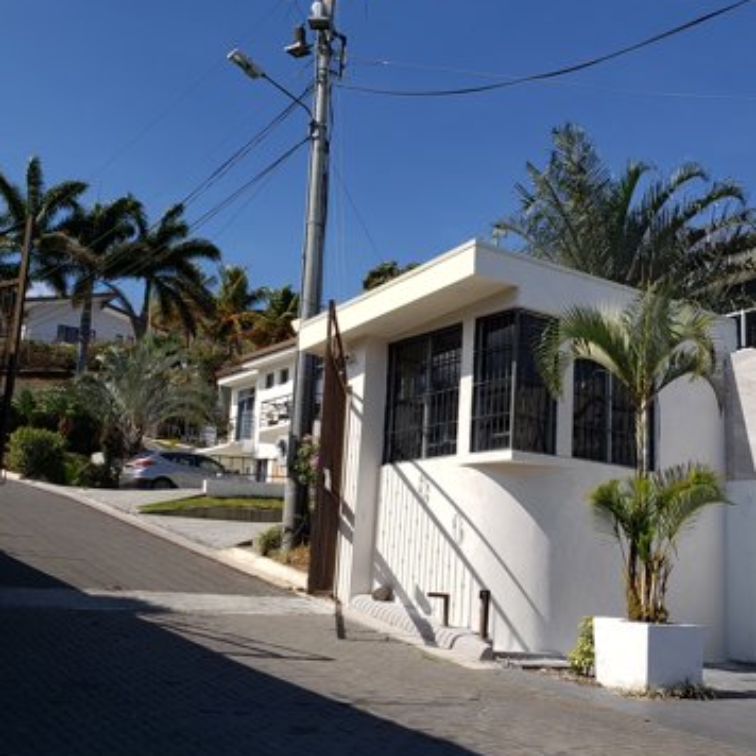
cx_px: 487
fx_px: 1013
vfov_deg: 40.9
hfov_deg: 40.5
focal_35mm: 41
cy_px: 408
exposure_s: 1/2289
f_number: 2.4
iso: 50
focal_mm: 4.3
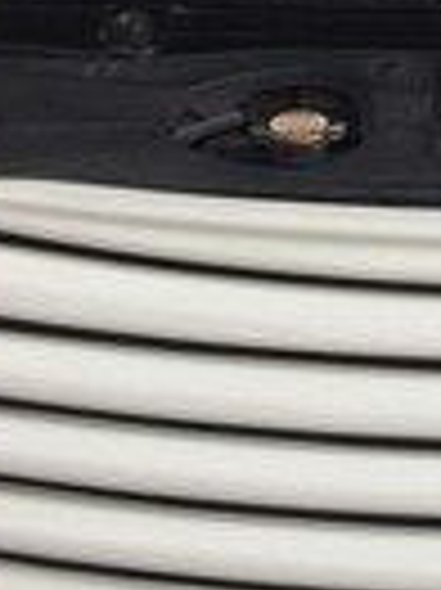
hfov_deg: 13.0
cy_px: -428
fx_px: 1872
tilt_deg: -10.1
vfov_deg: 15.7
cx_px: 558
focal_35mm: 110
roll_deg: +2.6
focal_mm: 4.15
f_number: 2.2
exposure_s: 1/855
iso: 32
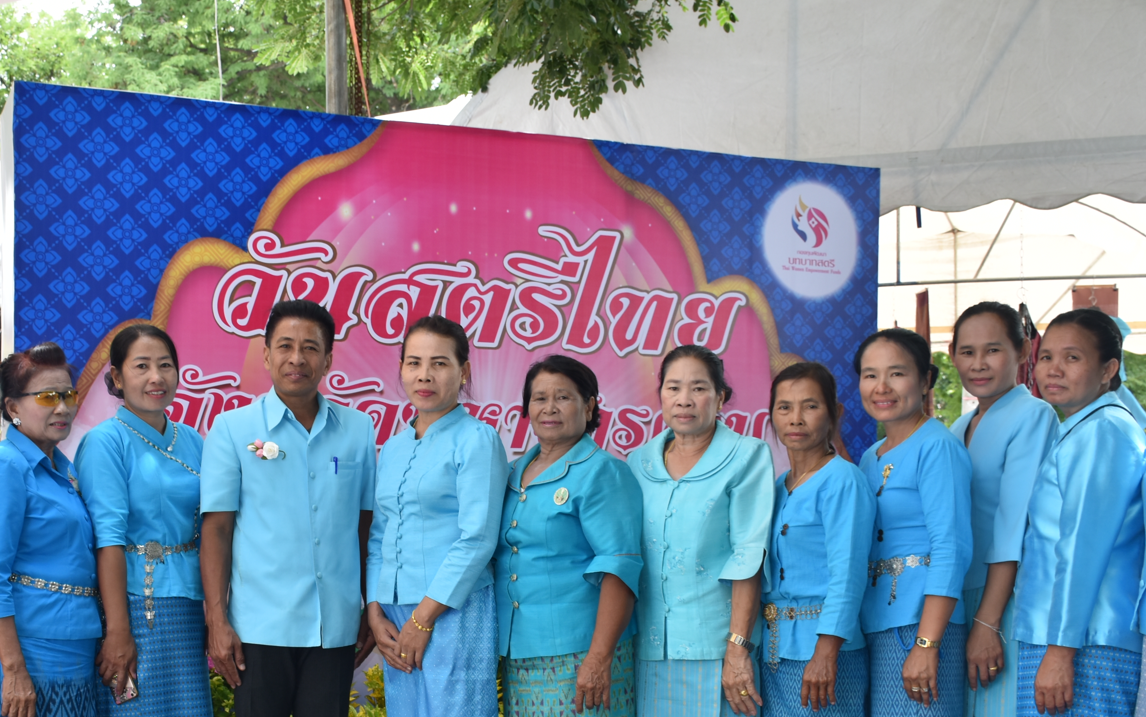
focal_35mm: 49
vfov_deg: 26.1
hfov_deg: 40.7
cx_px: 405
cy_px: 516
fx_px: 1530
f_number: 5.6
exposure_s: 1/125
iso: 140
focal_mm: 20
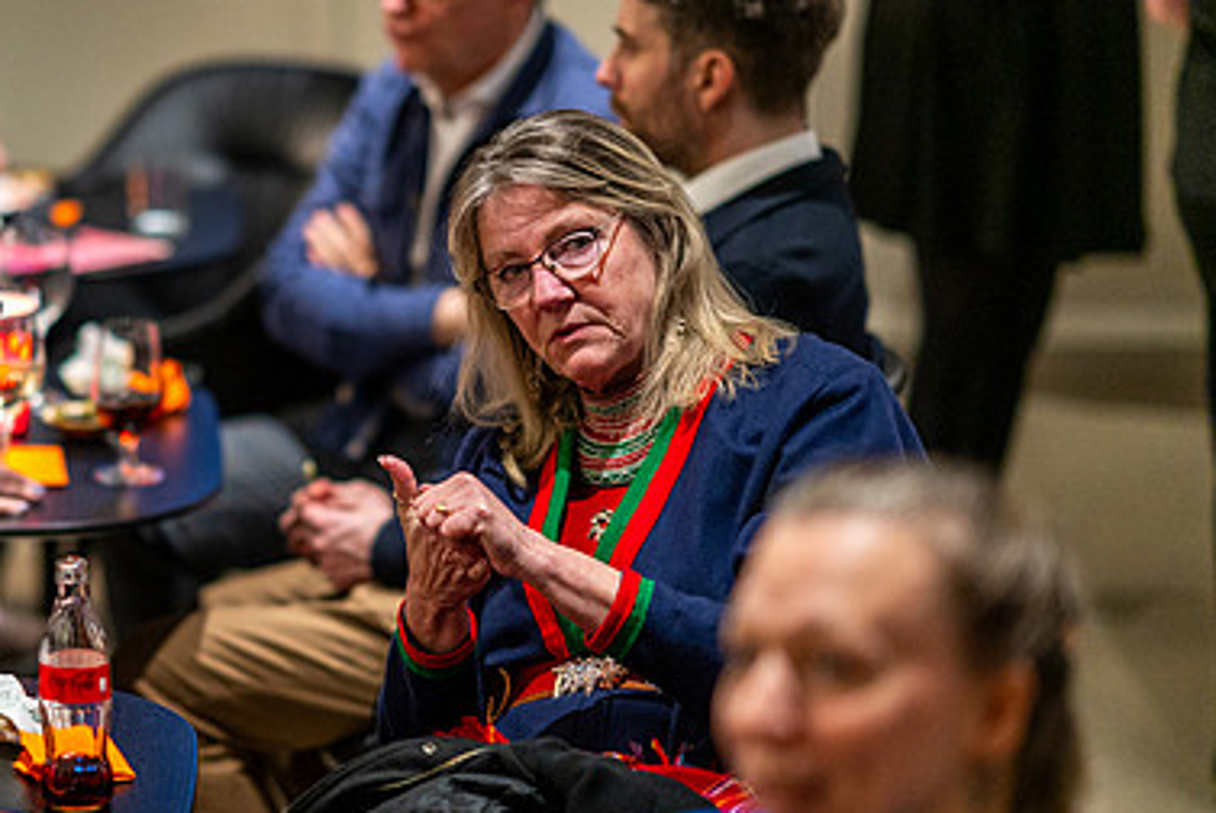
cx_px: 303
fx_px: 4597
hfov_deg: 15.0
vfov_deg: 10.1
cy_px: 473
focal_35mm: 136
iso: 2500
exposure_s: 1/160
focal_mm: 85
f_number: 1.4
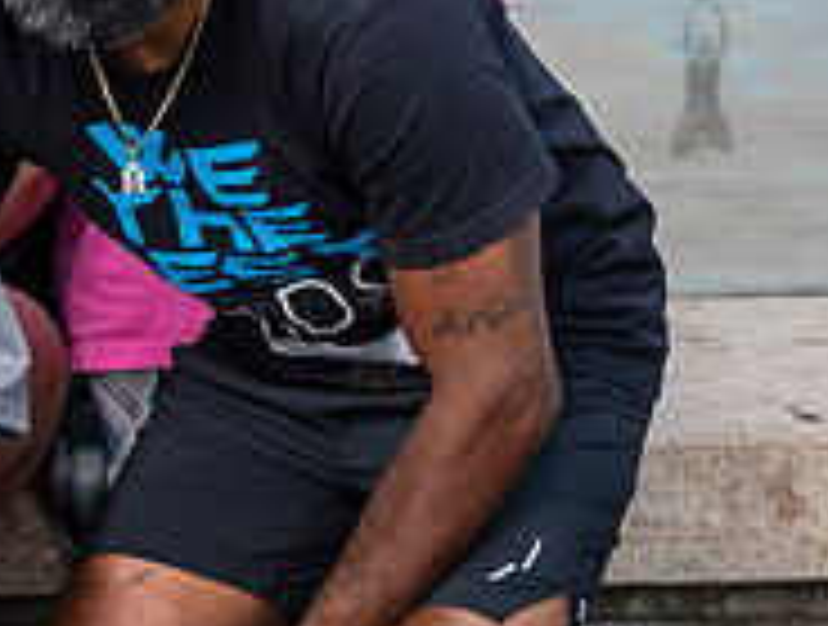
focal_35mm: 169
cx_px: -335
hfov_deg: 11.3
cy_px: -106
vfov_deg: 8.7
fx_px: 4053
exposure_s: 1/1250
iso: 200
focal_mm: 38
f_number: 4
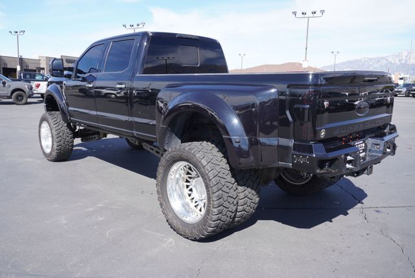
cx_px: 208
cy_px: 139
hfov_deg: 61.9
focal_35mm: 30
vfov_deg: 43.7
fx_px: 346
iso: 100
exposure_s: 1/160
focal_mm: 20
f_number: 6.3
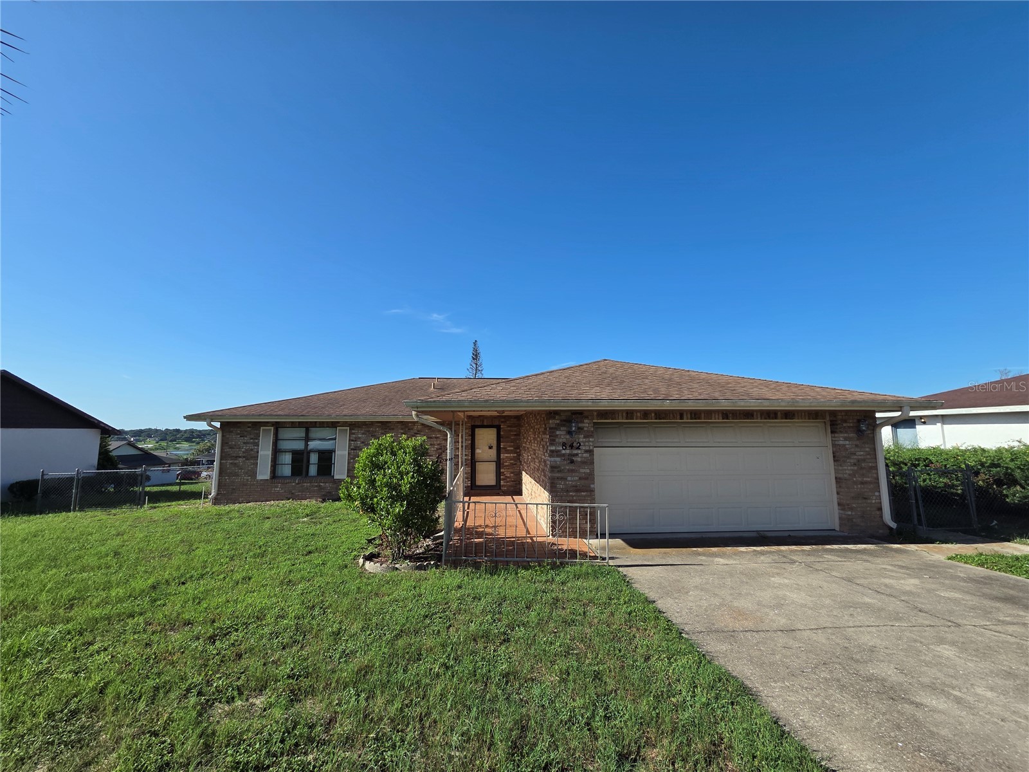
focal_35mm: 13
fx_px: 386
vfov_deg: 89.9
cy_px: 386
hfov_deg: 106.2
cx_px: 514
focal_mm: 2.2
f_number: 2.2
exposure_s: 1/2359
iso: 50
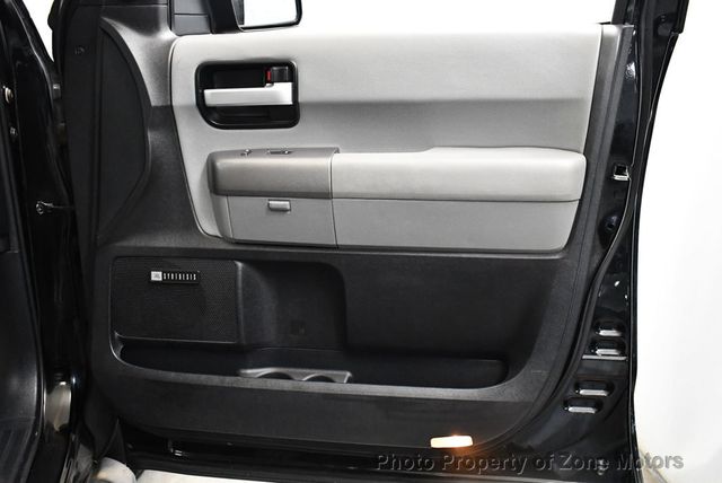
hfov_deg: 53.1
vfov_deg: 36.9
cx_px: 361
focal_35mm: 36
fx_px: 723
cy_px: 242
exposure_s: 1/80
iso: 3200
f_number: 3.5
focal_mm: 18
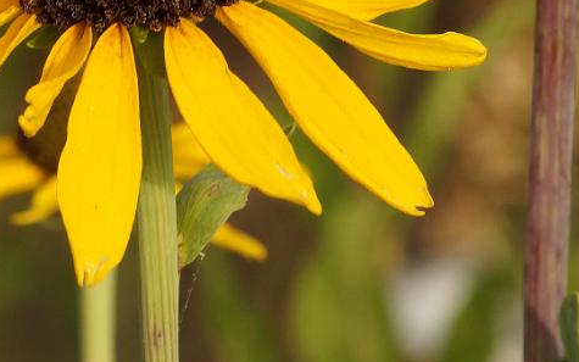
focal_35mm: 386
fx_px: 6092
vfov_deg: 3.4
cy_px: -12
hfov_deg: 5.4
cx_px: 84
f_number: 10
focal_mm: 100
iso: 500
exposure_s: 1/160
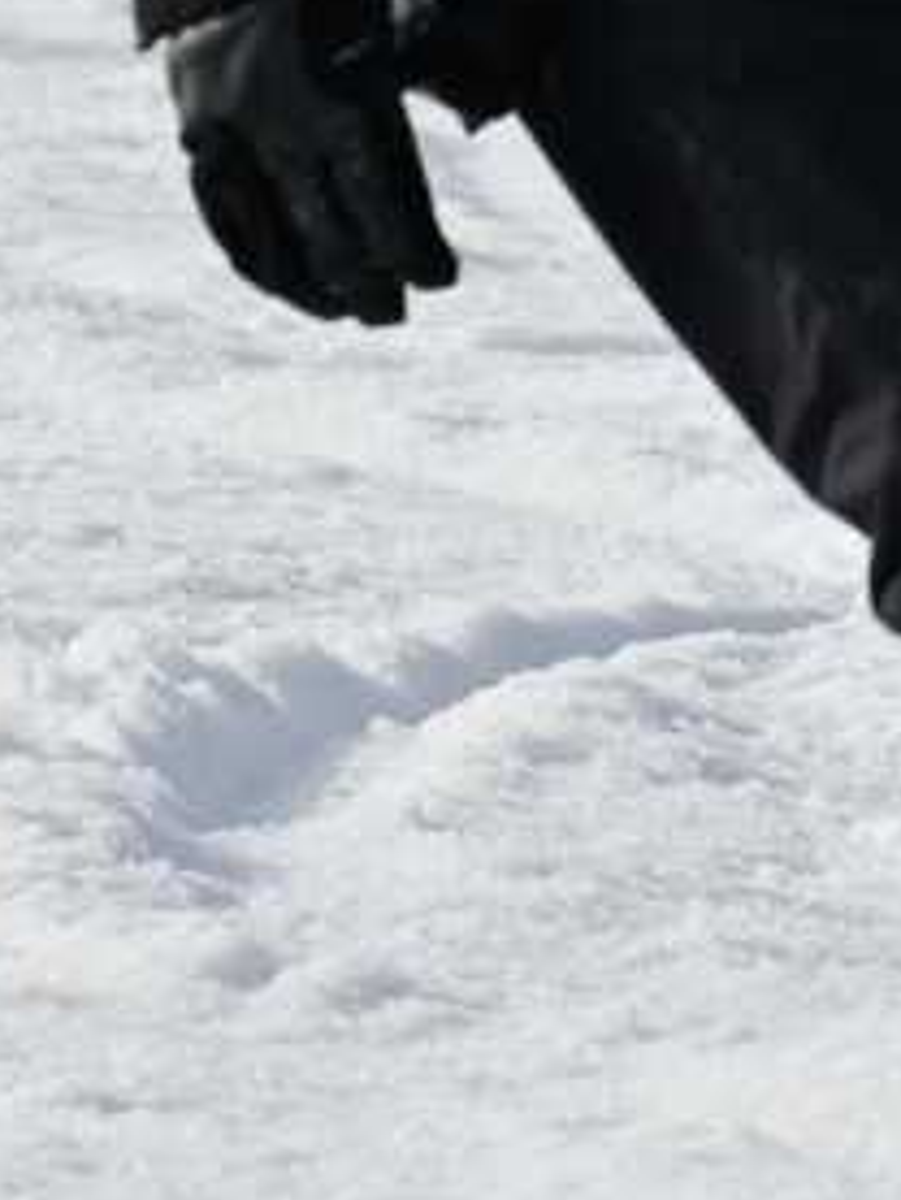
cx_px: 1070
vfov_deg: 1.2
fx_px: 56876
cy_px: 4
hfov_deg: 0.9
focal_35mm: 1640
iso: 100
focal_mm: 175
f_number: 7.1
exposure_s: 1/800
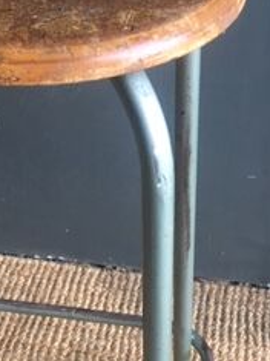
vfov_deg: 24.7
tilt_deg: -40.1
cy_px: 227
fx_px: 822
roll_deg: -1.5
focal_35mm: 79
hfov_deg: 18.6
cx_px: 115
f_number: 2.2
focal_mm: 4.15
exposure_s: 1/33
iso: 80
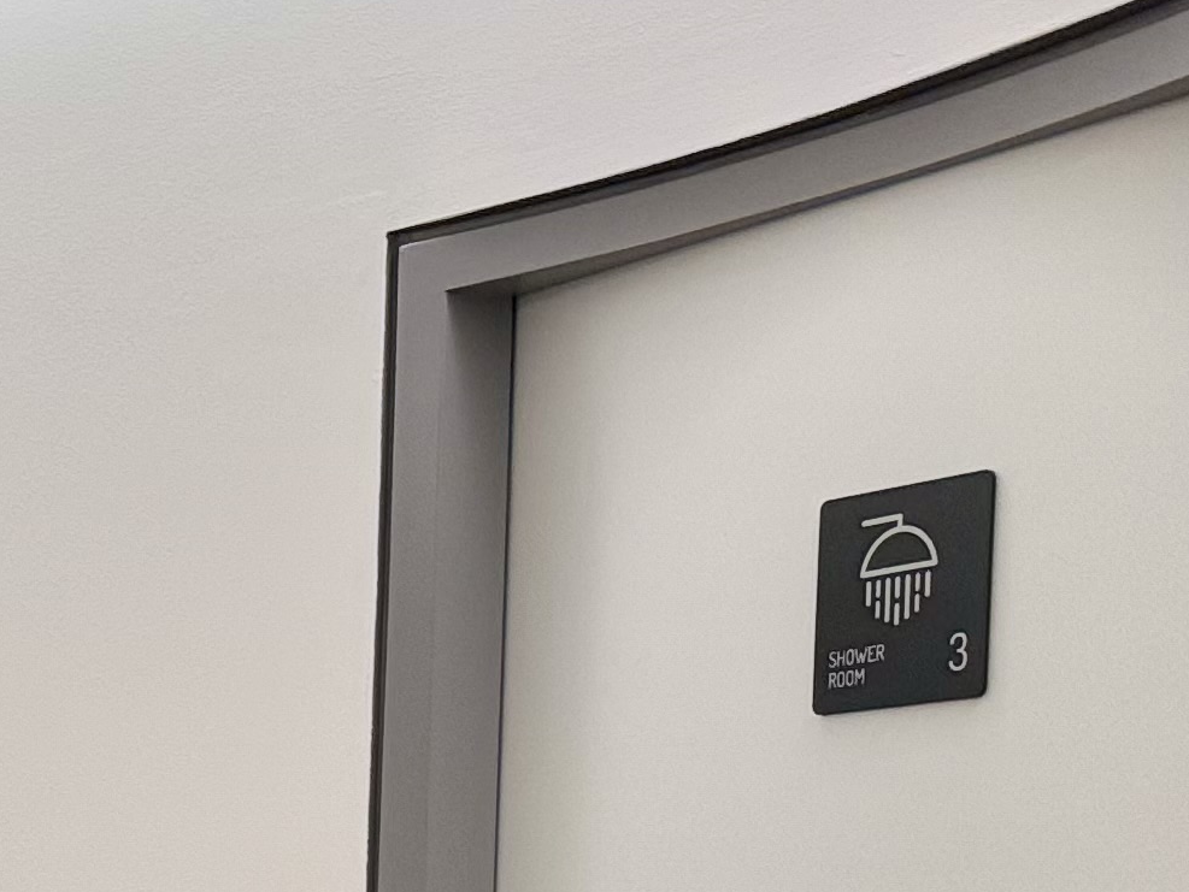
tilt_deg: -3.6
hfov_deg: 16.9
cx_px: -875
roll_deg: -0.9
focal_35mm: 98
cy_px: 1227
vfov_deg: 14.3
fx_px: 3367
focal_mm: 6.76
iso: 200
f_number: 1.78
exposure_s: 1/53
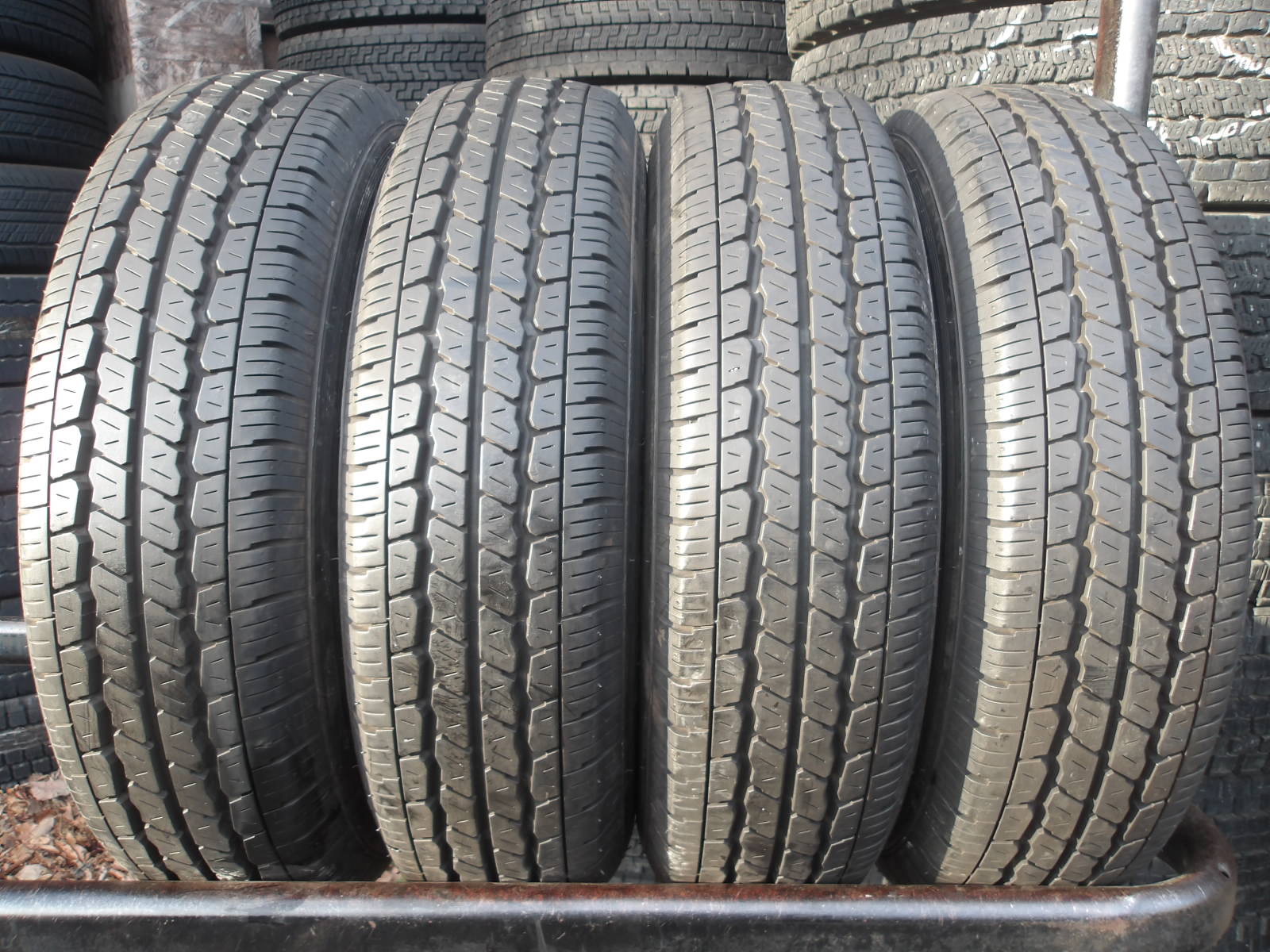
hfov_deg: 65.3
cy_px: 476
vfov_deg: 51.4
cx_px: 635
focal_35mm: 27
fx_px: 991
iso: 100
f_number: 3
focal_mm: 4.9
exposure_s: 1/39
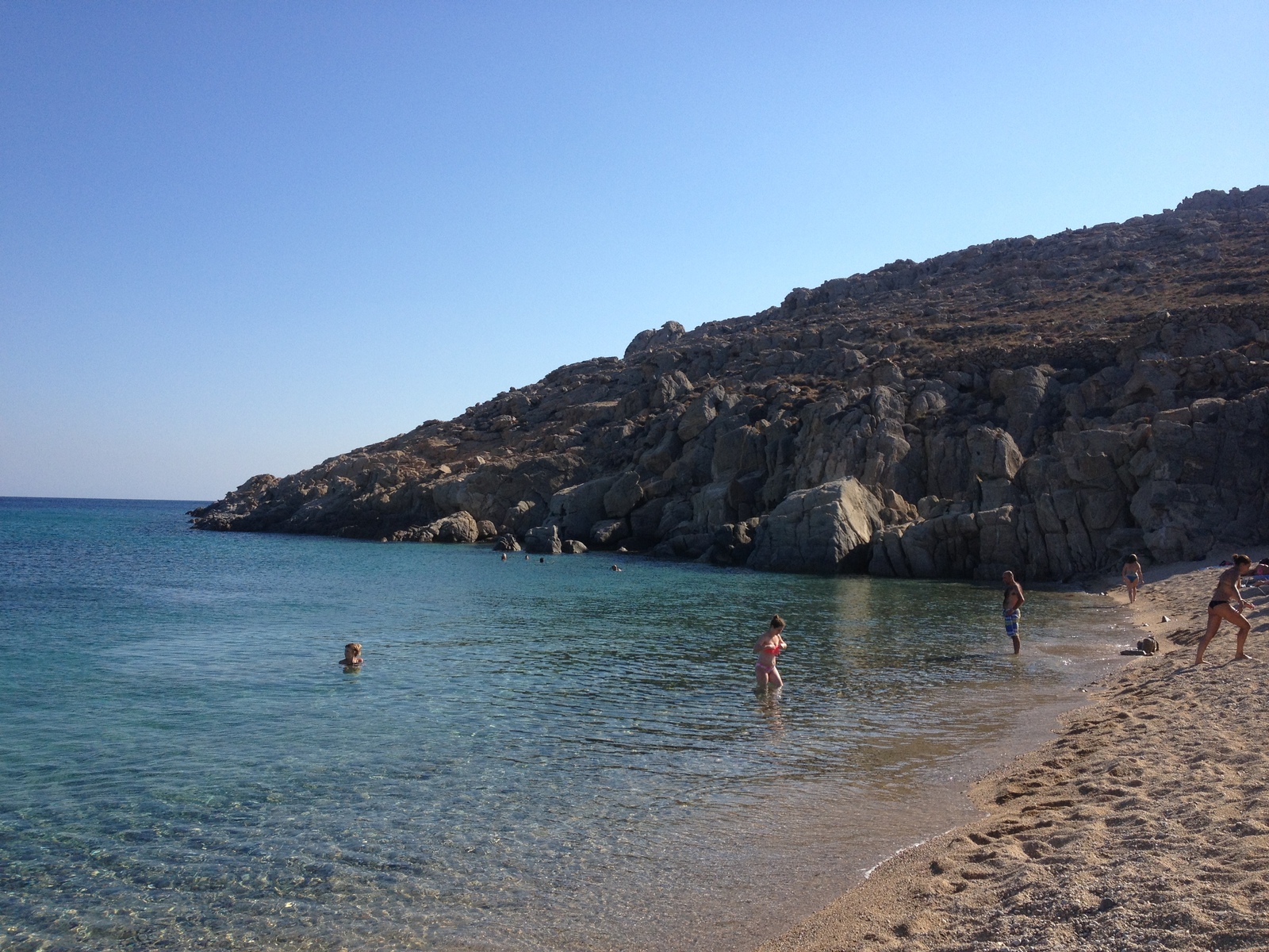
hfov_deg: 52.6
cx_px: 634
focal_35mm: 35
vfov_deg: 40.7
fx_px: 1283
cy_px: 476
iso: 50
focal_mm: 4.28
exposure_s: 1/1783
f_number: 2.4
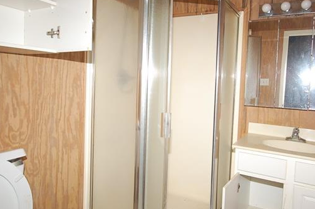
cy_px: 96
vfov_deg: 45.3
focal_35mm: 29
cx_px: 178
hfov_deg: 64.1
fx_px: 250
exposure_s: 1/60
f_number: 5
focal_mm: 15
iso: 400
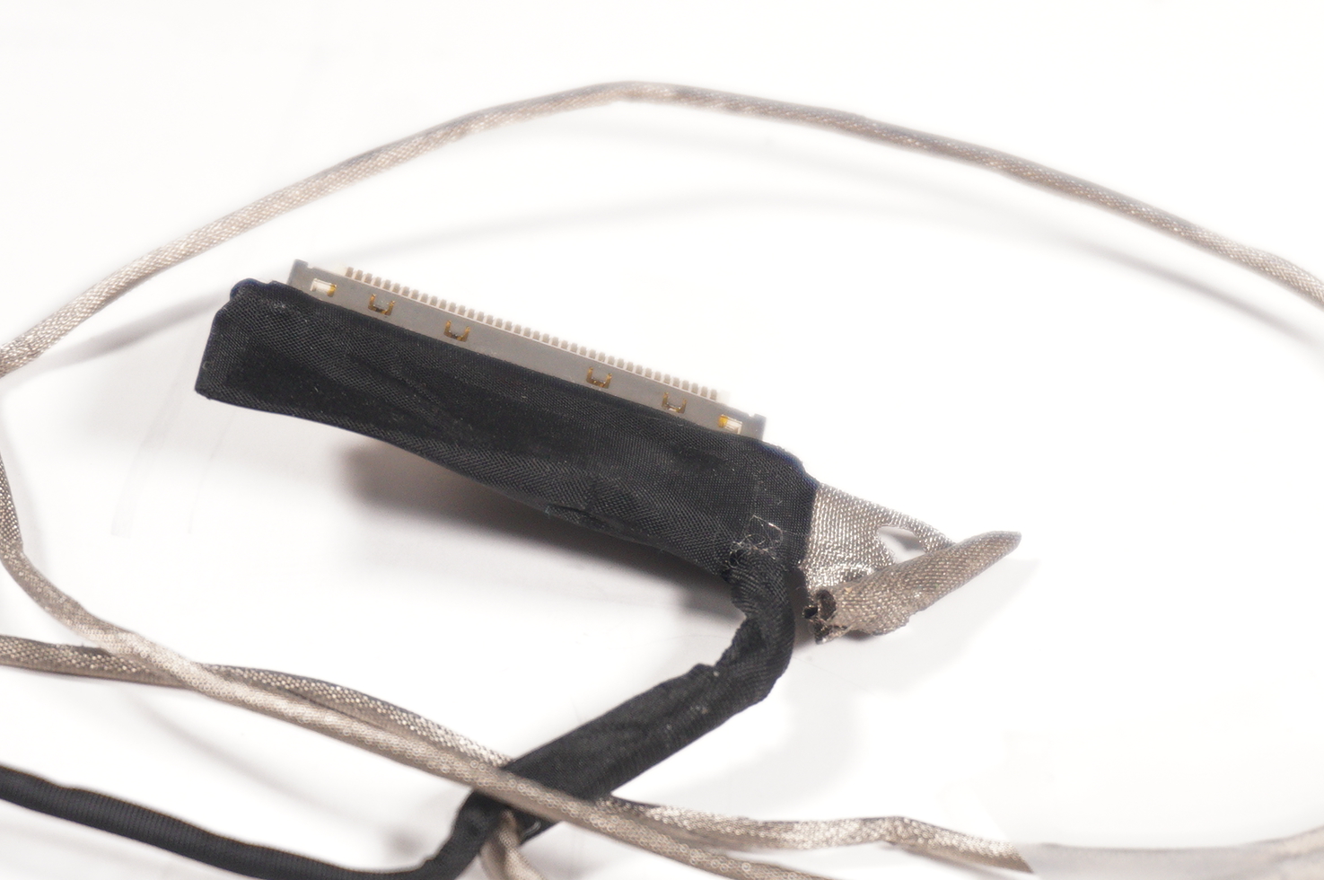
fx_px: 5621
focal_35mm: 153
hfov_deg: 13.4
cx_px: 948
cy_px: 605
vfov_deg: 8.9
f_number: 5.6
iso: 800
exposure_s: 1/200
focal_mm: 50
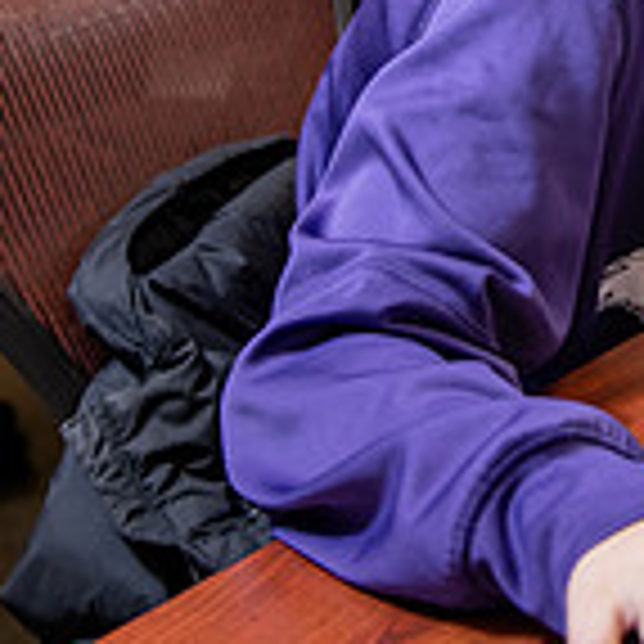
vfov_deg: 15.9
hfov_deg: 15.5
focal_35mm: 107
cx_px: 820
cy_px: -20
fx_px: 2252
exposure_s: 1/200
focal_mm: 31
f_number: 3.2
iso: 640
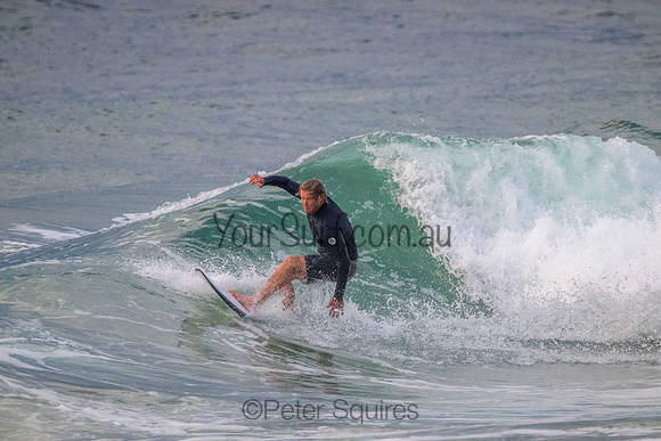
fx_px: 14692
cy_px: 220
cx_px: 330
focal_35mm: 800
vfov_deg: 1.7
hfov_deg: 2.6
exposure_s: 1/2000
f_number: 11
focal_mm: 800
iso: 5600
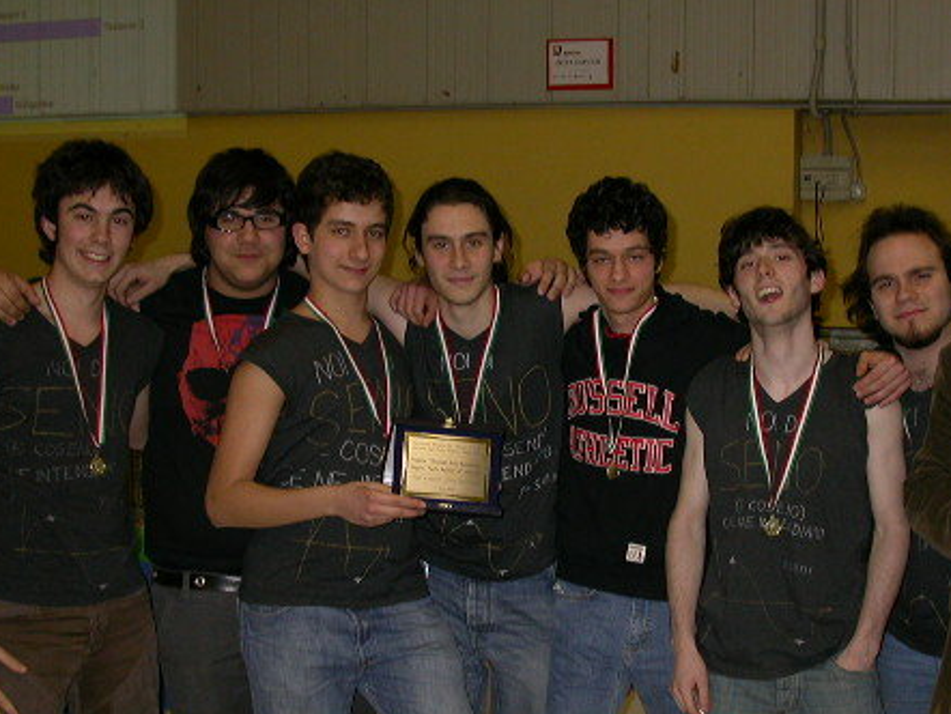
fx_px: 1512
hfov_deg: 34.8
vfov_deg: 26.5
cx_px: 570
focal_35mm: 55
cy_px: 428
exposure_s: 1/60
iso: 100
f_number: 2.6
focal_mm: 7.85
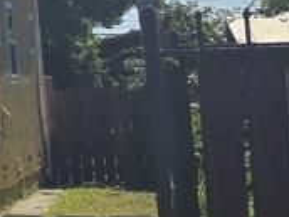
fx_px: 1144
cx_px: -566
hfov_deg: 10.4
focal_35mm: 137
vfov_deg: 10.8
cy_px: 20
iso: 12
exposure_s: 1/1041
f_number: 1.7
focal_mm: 6.3
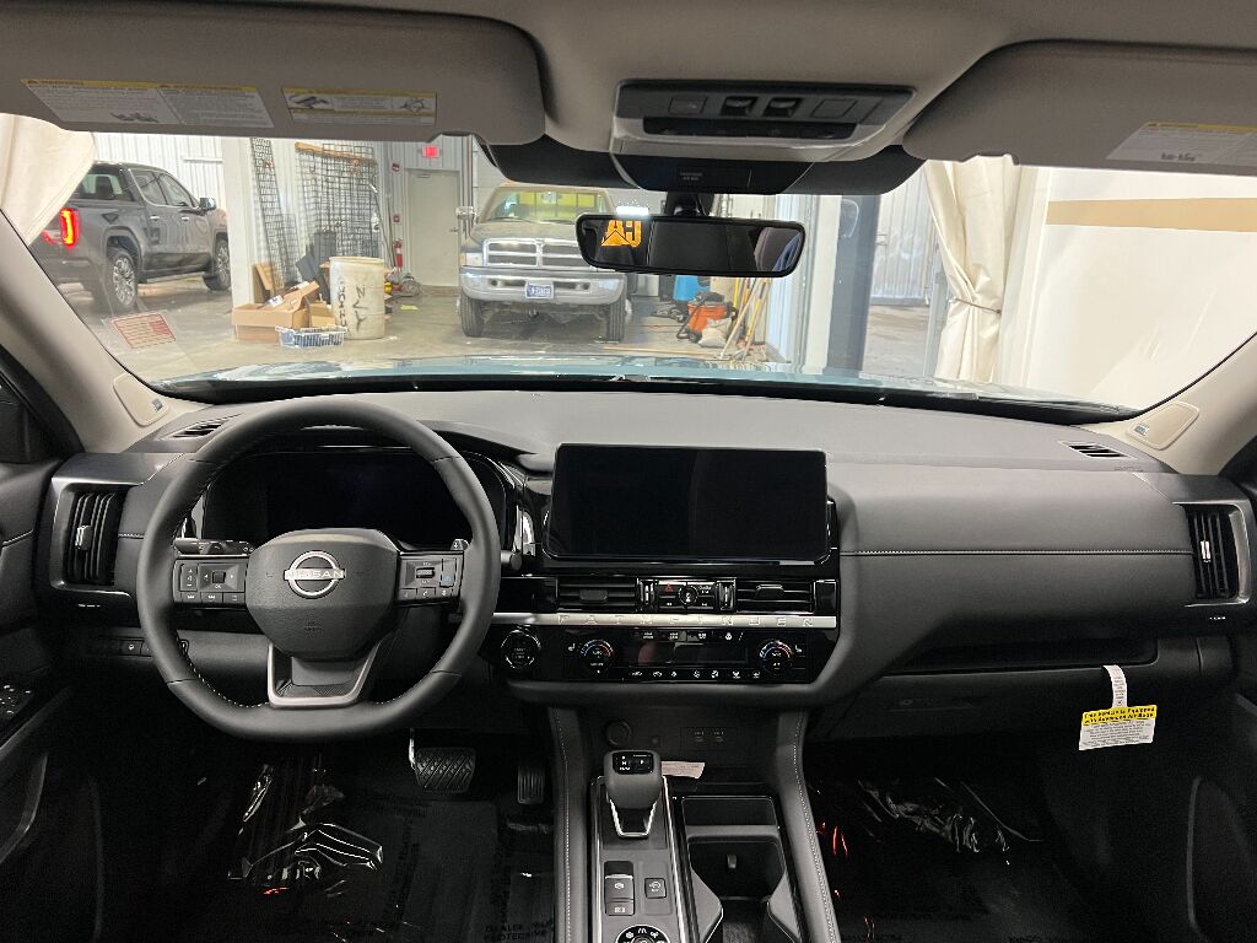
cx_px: 628
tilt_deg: -16.9
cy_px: 472
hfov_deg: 67.3
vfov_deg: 53.1
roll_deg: -1.9
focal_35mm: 26
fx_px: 944
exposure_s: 1/60
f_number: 1.5
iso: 320
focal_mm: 5.7
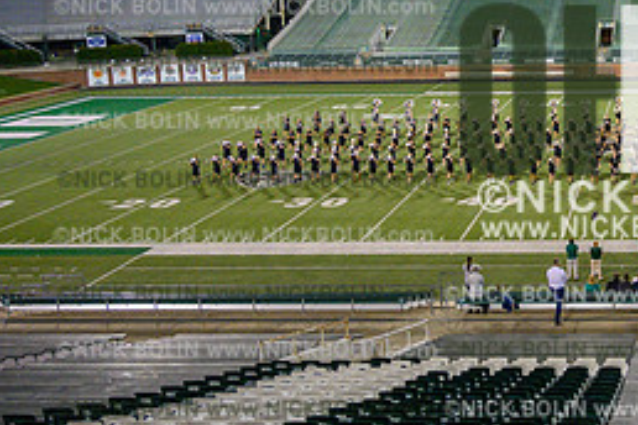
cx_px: 633
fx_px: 957
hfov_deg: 33.8
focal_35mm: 54
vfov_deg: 24.8
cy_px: 121
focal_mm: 24
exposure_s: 1/1000
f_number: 4
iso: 4000
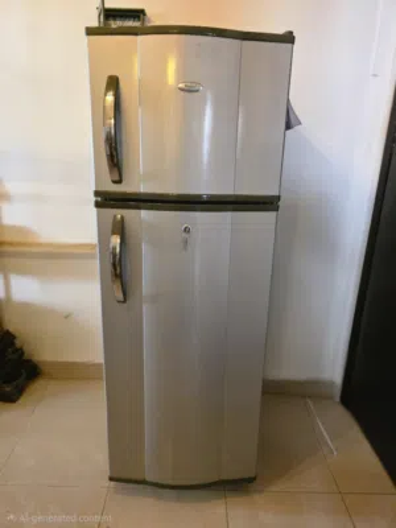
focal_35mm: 23
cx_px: 198
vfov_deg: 73.9
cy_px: 264
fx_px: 351
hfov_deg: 58.9
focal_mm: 6.3
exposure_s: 1/101
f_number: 1.7
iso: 1600
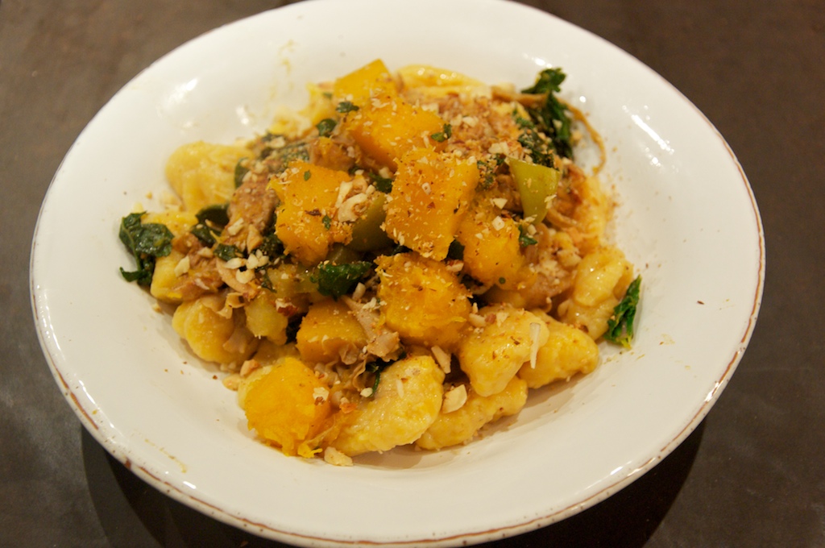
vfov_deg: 23.7
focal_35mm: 57
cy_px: 274
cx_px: 412
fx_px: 1305
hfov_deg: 35.1
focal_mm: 38
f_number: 4.5
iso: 1000
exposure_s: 1/50
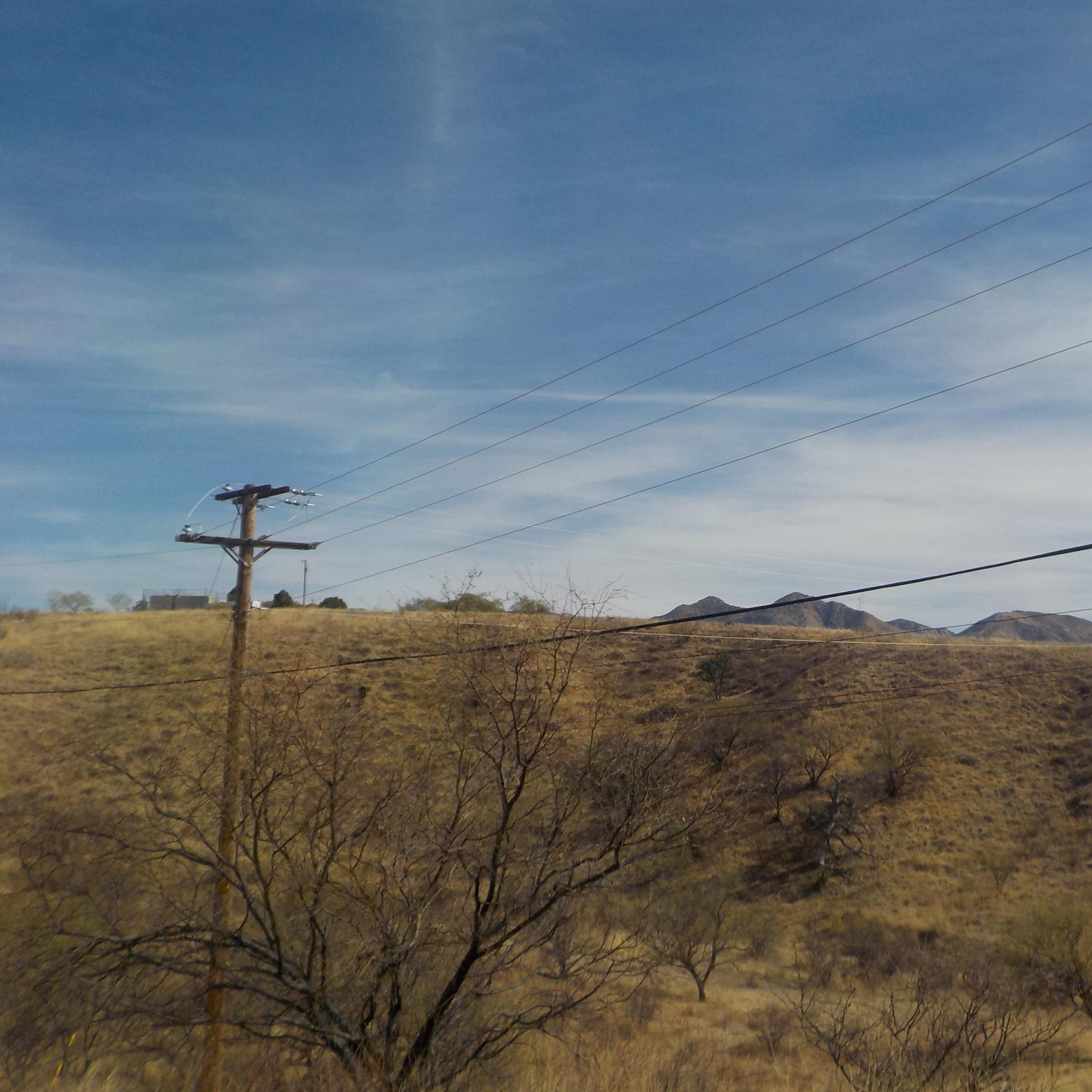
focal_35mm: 39
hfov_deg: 41.8
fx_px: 1392
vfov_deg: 42.8
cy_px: 573
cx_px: 788
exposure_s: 1/640
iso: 125
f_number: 6.6
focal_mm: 4.1
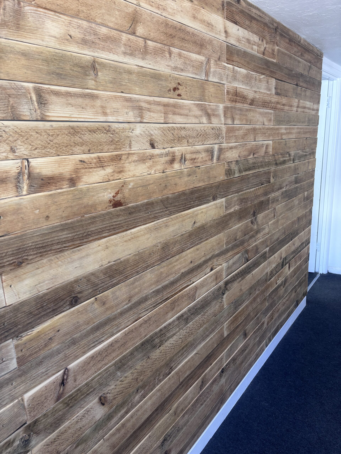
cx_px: 170
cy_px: 227
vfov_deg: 67.3
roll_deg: +1.9
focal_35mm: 26
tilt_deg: -14.7
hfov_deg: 53.1
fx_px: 341
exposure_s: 1/50
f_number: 1.6
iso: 100
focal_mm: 5.96
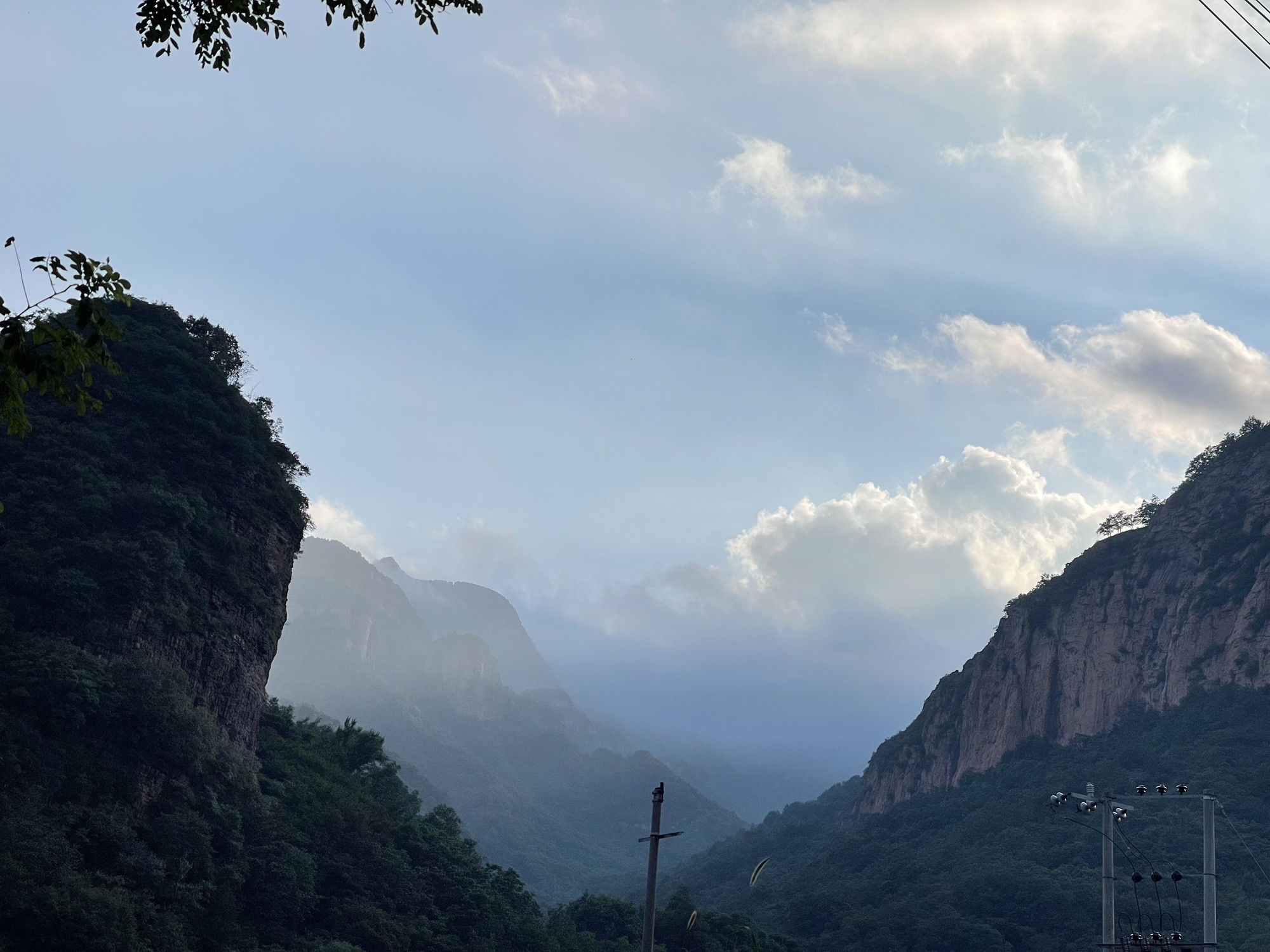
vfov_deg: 22.9
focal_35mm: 64
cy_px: 476
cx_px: 635
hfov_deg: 30.3
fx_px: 2348
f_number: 2.2
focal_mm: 7.5
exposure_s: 1/2481
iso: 20
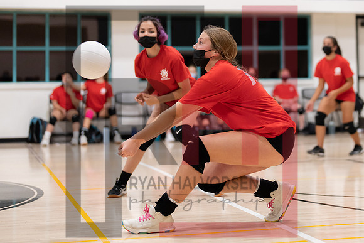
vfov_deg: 15.3
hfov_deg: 22.8
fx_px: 894
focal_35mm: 88
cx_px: 274
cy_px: 41
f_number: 1.2
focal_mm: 50
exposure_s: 1/1600
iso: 800
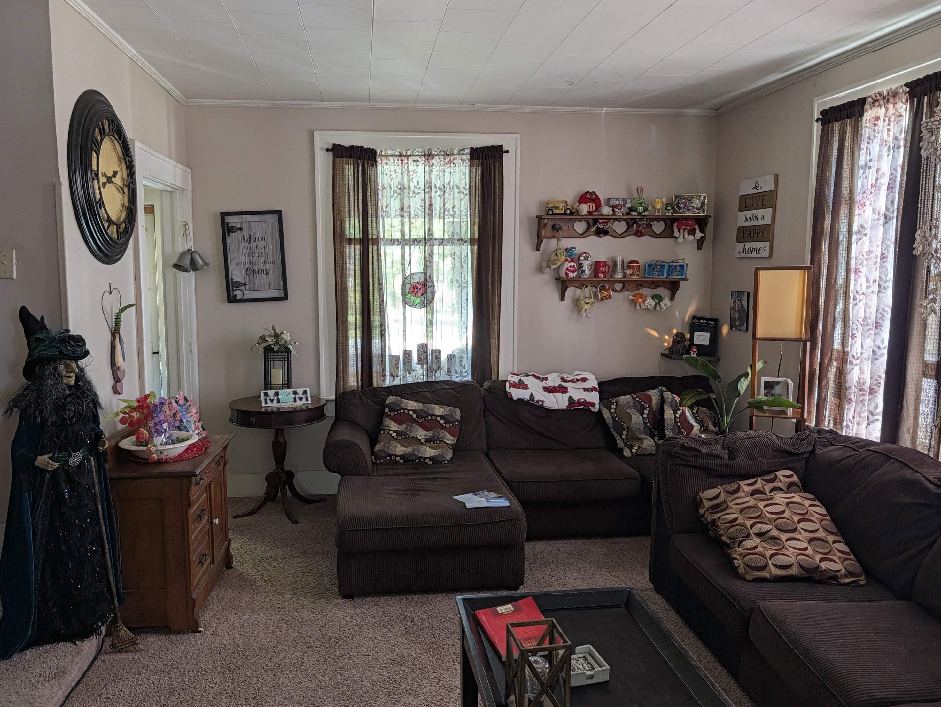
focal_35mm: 25
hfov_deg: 69.4
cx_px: 462
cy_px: 352
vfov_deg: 54.9
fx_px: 680
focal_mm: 6.9
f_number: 1.68
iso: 186
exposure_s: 1/121
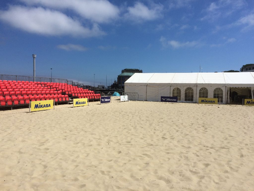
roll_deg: -1.7
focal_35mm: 29
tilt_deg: -4.2
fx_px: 213
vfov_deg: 48.2
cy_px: 96
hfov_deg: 61.7
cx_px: 127
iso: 32
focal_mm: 4.15
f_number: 2.2
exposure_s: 1/4566
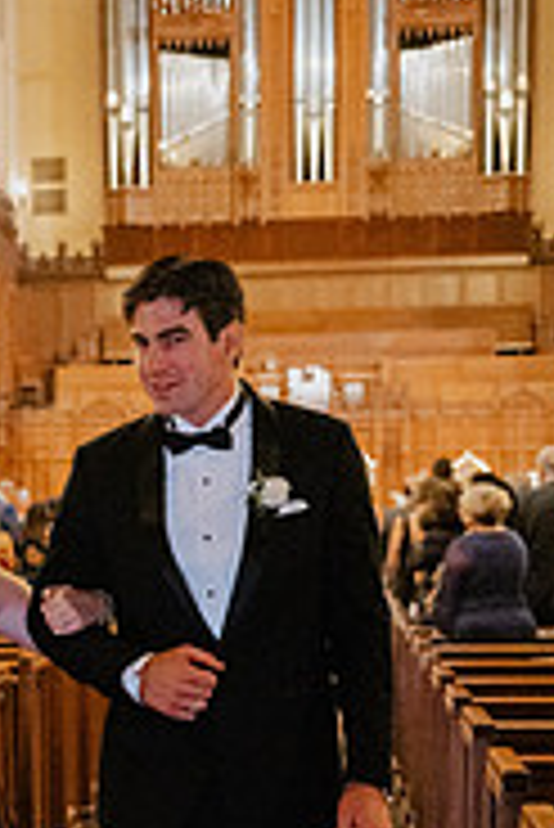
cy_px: 702
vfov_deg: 23.9
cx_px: 72
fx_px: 1912
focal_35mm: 83
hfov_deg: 16.3
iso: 10000
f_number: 2.8
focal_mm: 34
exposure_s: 1/200
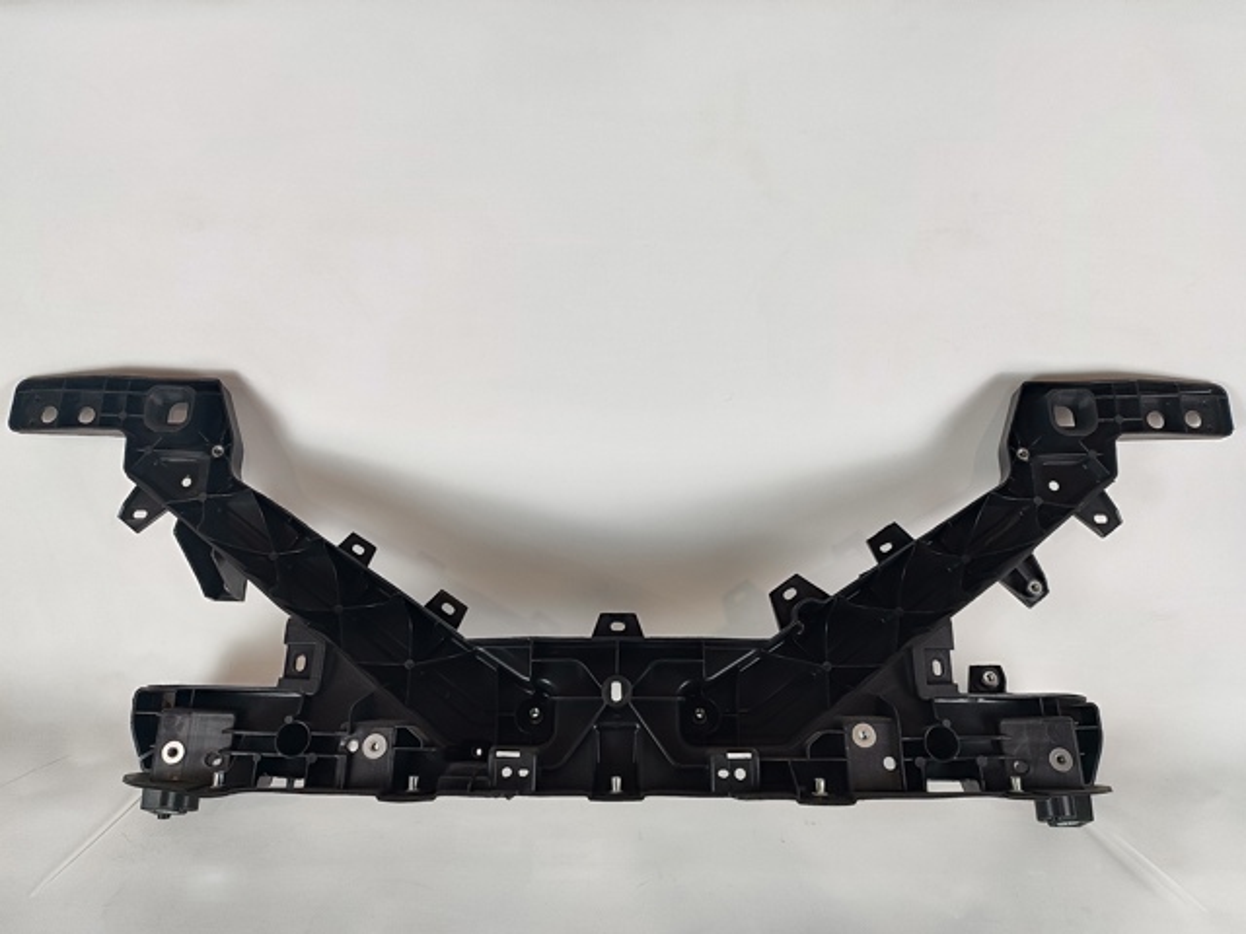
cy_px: 467
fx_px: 864
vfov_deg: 56.8
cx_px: 623
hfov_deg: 71.6
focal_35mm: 24
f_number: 1.89
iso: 437
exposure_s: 1/120
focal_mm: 5.89
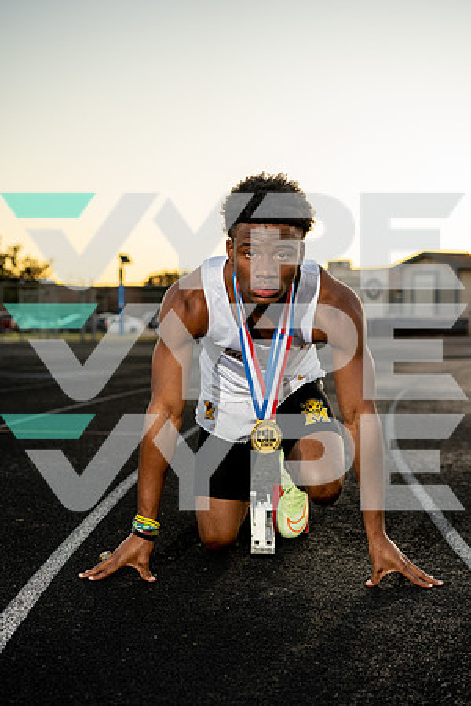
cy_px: 353
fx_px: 1079
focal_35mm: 55
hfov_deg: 24.6
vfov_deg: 36.2
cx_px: 236
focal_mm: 55
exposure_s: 1/200
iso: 200
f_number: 3.5
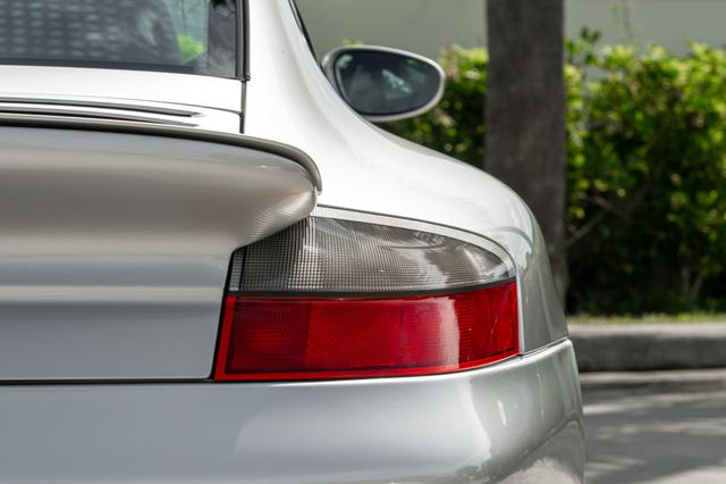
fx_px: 3386
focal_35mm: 168
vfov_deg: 8.2
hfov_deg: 12.2
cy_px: 294
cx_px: 363
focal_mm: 105
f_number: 8
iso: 200
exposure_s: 1/160
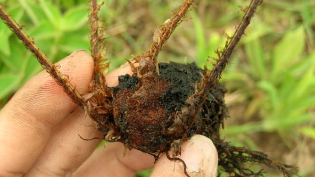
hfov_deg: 32.8
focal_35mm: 64
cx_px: 158
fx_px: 535
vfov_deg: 18.8
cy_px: 111
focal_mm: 9.6
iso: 50
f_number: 3.1
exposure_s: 1/196
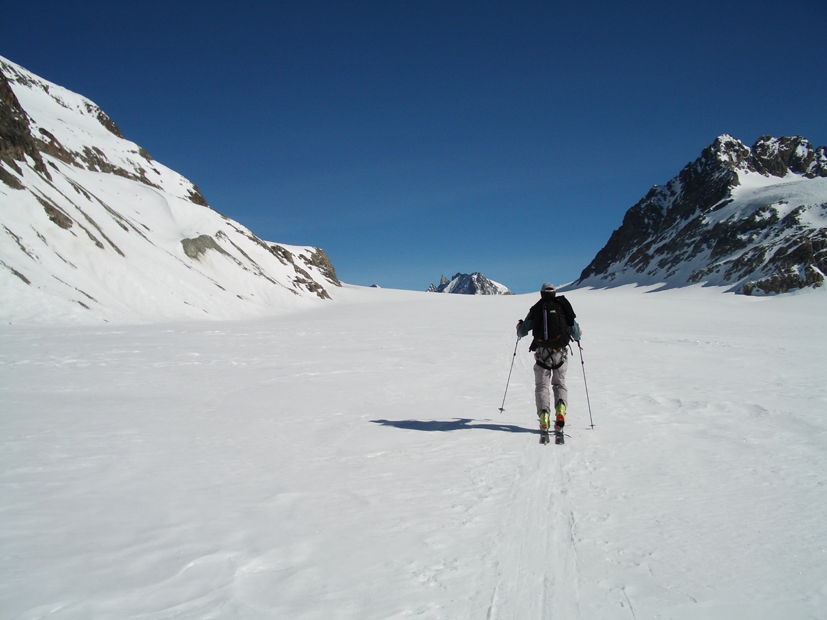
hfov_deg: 52.6
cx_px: 414
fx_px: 836
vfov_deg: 40.7
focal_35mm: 35
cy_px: 310
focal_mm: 5.8
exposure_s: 1/2000
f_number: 4.3
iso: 80
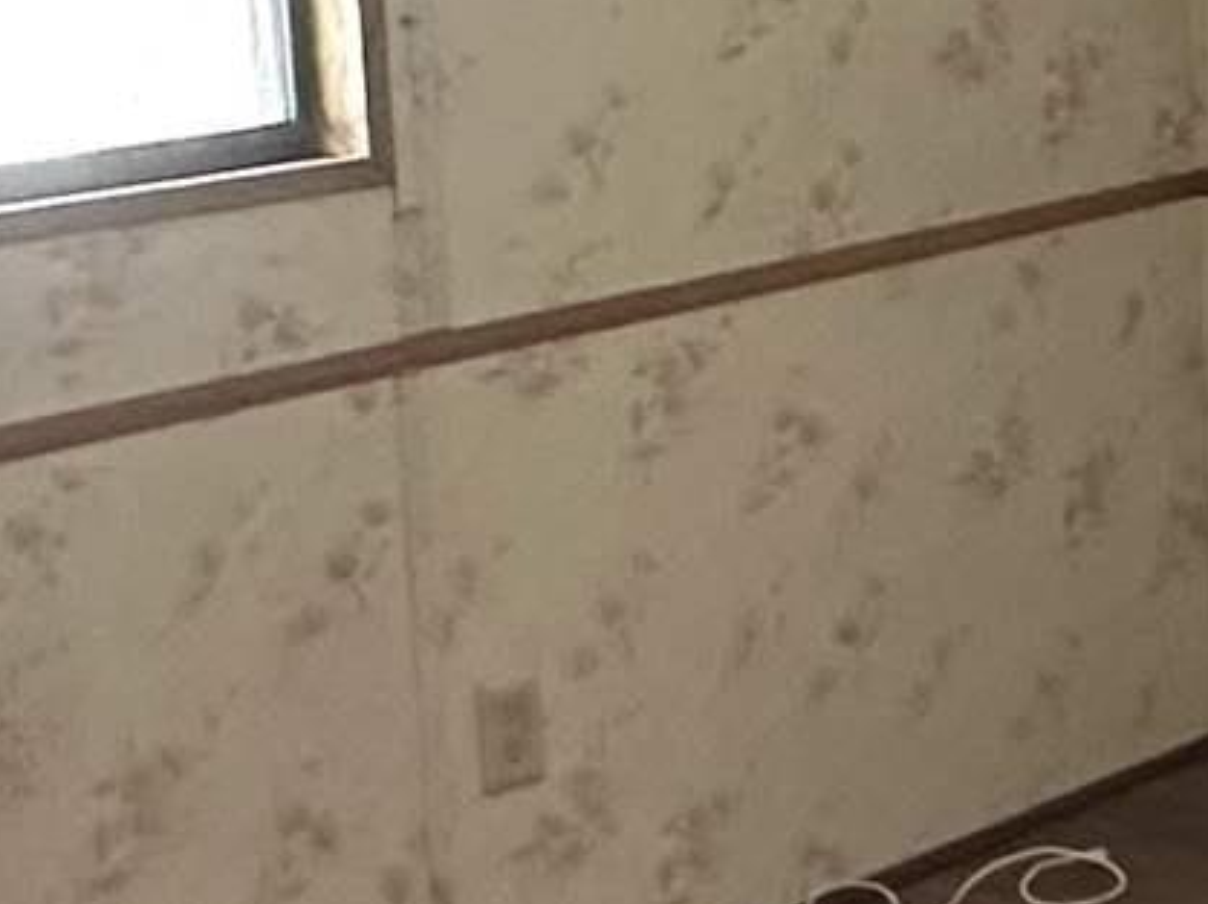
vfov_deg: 14.2
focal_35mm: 103
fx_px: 3592
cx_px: 1780
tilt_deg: -5.8
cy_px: 69
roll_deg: +1.4
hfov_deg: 17.3
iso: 320
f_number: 2.2
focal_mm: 2.22
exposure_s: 1/91
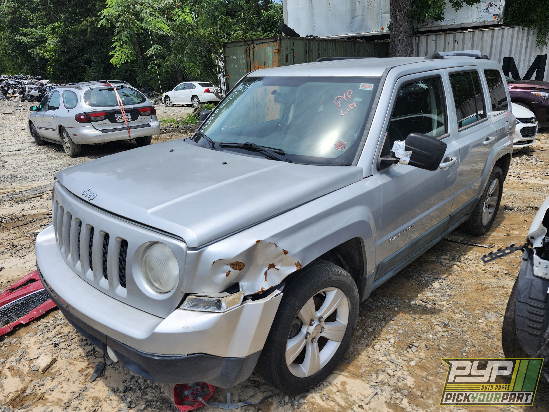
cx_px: 274
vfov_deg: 58.9
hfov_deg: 73.9
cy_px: 206
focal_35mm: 23
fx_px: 365
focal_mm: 5.54
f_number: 1.8
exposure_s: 1/1480
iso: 25
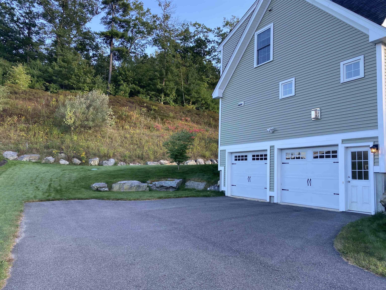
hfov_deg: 67.3
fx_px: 290
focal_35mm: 26
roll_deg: -2.2
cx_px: 193
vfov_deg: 53.1
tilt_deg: +5.5
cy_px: 145
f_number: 1.8
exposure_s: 1/189
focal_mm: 4.25
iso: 32
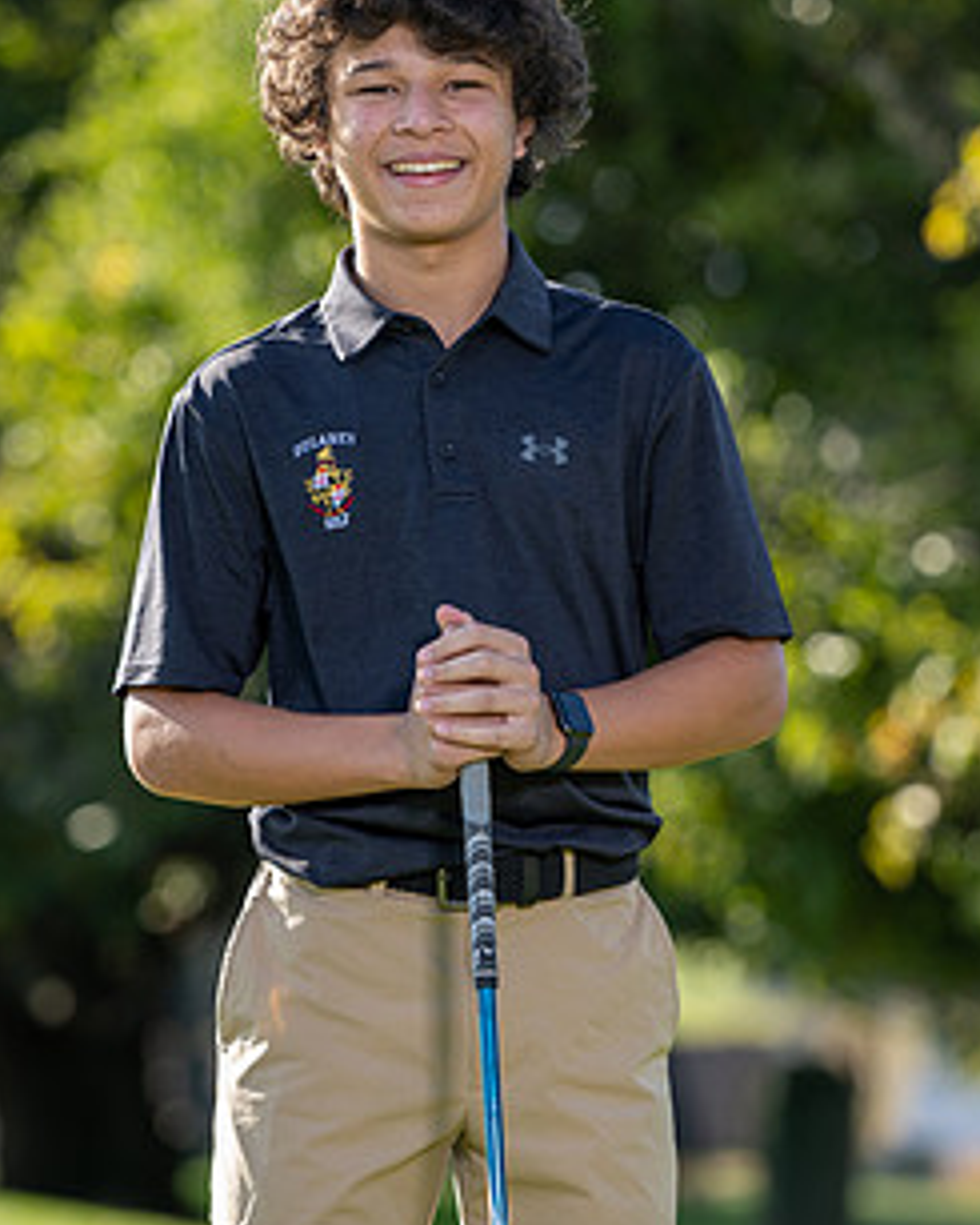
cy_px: 544
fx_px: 6994
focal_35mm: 193
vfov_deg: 10.0
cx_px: 452
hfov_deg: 8.0
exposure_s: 1/200
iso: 50
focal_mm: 140
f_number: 3.2
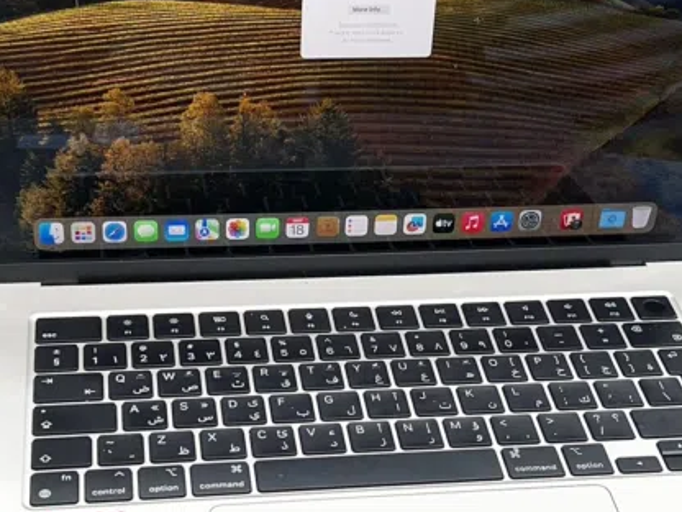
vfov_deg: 35.6
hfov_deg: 46.8
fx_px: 788
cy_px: 336
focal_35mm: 40
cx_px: 348
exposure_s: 1/111
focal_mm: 5.7
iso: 32
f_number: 1.5
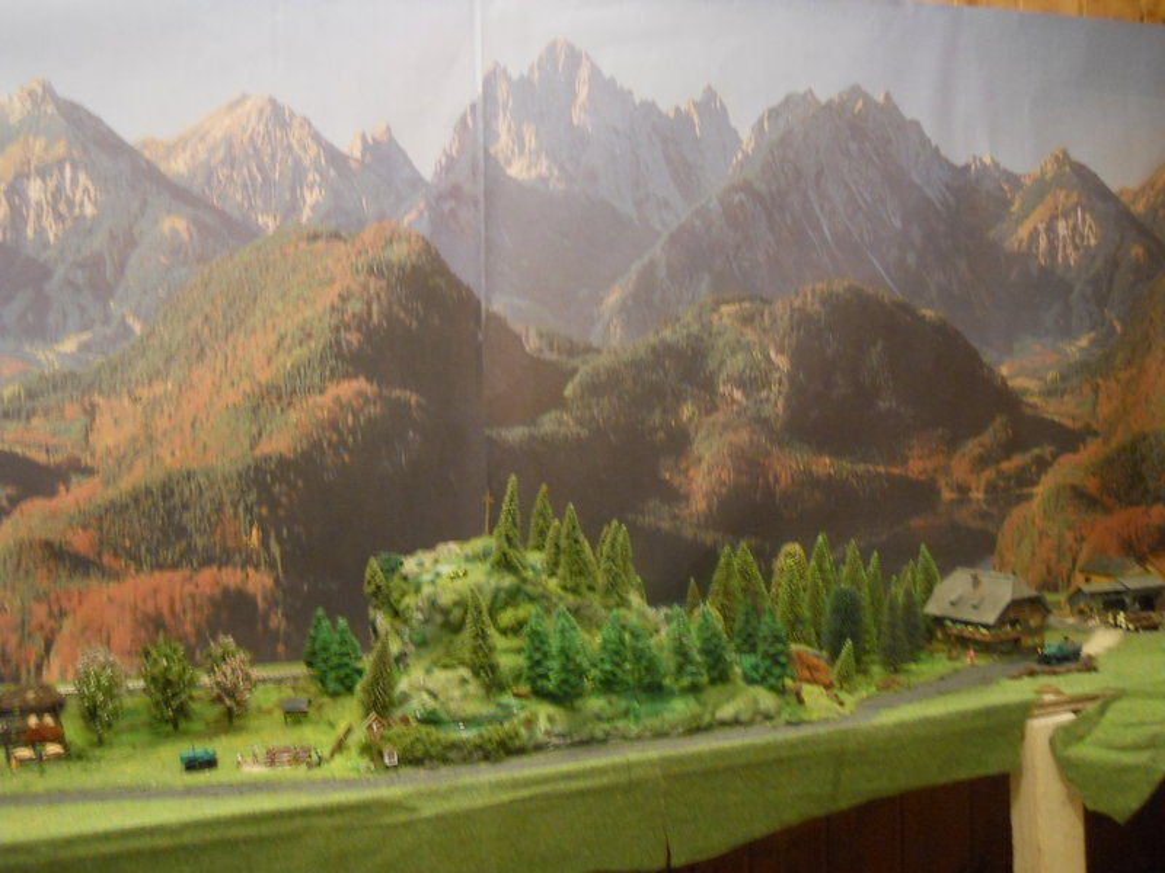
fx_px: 1380
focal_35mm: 41
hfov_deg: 45.8
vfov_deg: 35.1
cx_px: 582
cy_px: 436
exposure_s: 1/8
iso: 400
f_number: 3.1
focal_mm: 6.72
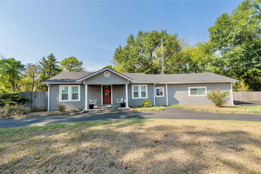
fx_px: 101
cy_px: 87
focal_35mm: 14
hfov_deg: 104.3
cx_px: 130
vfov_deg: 81.2
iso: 200
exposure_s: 1/320
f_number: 7.1
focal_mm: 14
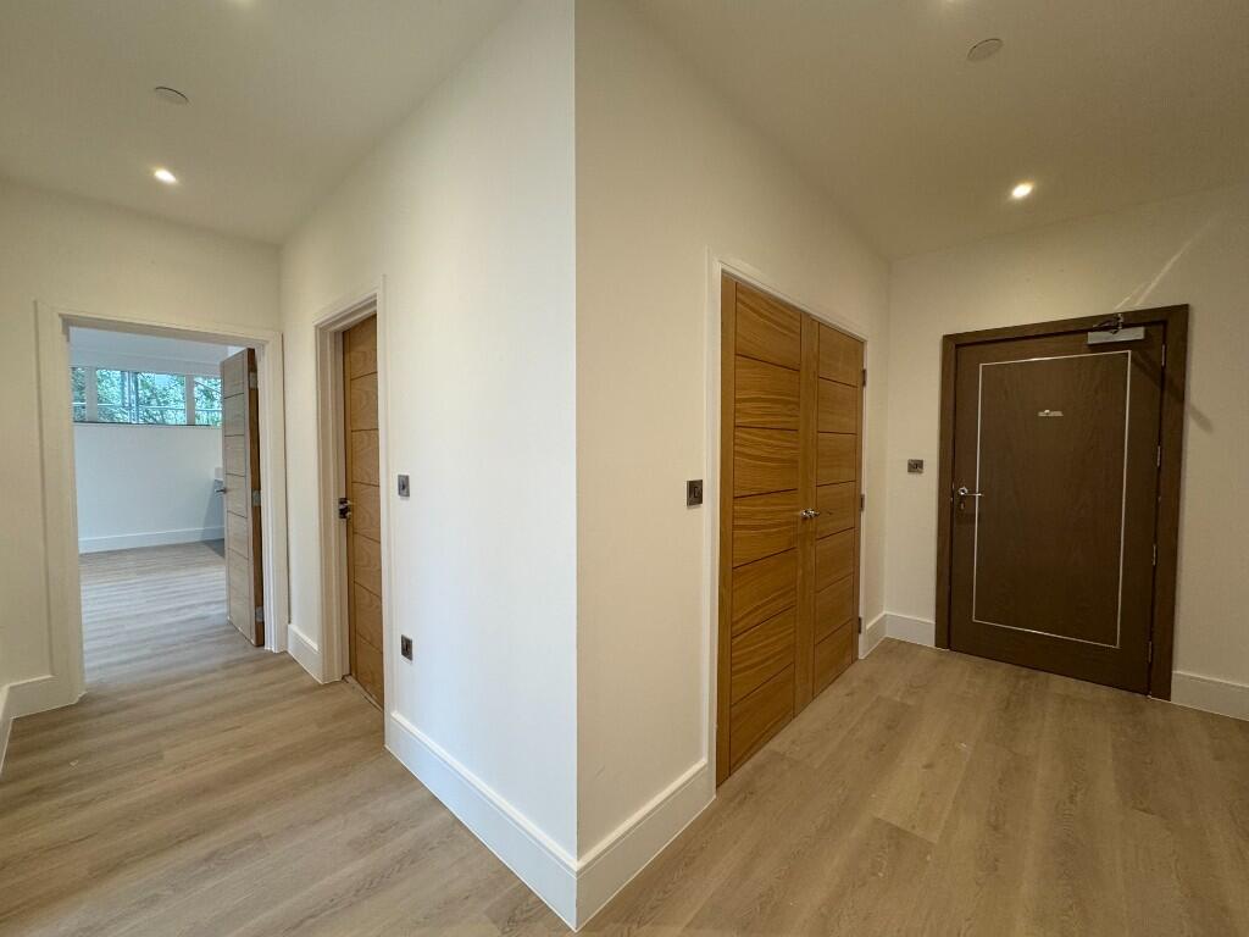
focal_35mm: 14
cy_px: 468
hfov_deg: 102.1
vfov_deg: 85.7
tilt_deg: -2.0
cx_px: 624
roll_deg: +0.3
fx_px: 505
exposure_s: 1/100
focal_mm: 2.22
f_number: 2.2
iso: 200
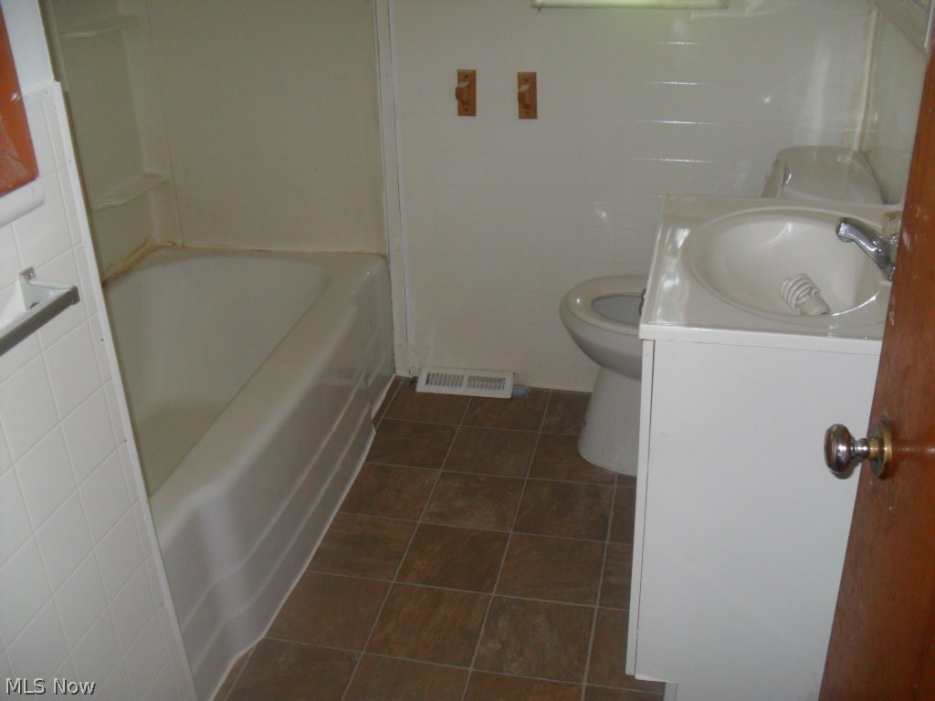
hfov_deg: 52.6
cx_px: 468
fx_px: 945
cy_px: 350
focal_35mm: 35
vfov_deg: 40.7
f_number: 3
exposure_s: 1/45
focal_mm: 6.3
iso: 200
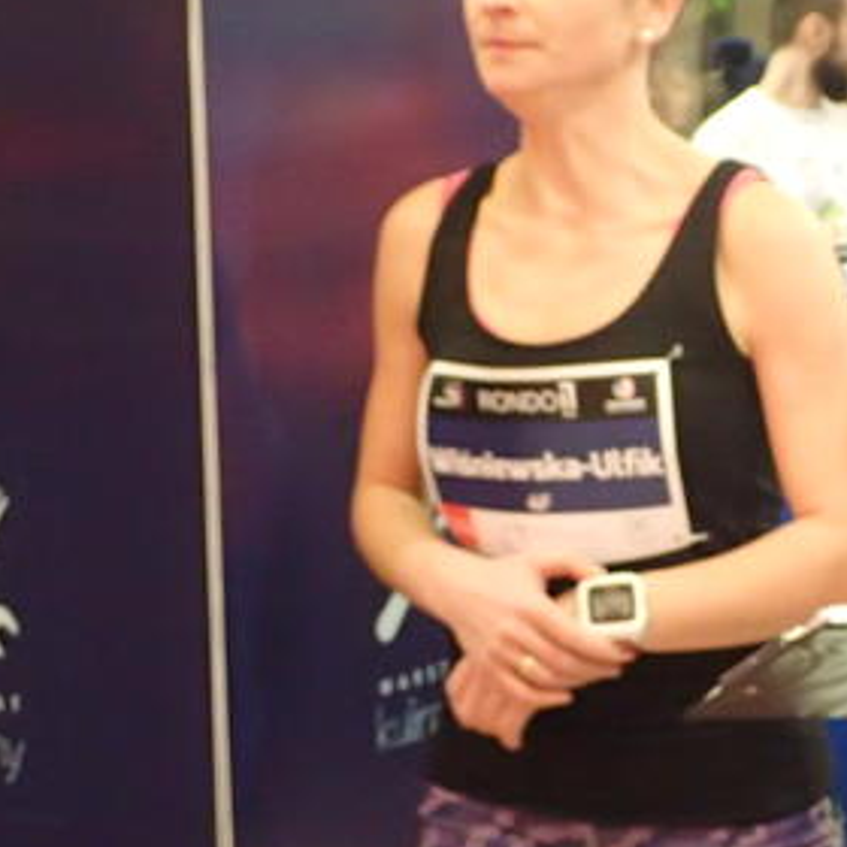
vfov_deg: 18.7
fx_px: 2575
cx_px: 756
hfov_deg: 18.4
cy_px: 424
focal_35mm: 93
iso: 1600
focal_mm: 8.41
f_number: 3.1
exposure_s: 1/50
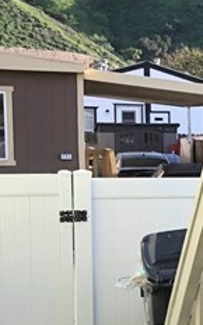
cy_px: 212
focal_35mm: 131
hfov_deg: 8.2
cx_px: 651
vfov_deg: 15.9
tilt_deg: -5.5
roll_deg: -0.9
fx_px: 1160
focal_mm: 3.99
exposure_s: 1/585
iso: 20
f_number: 1.8
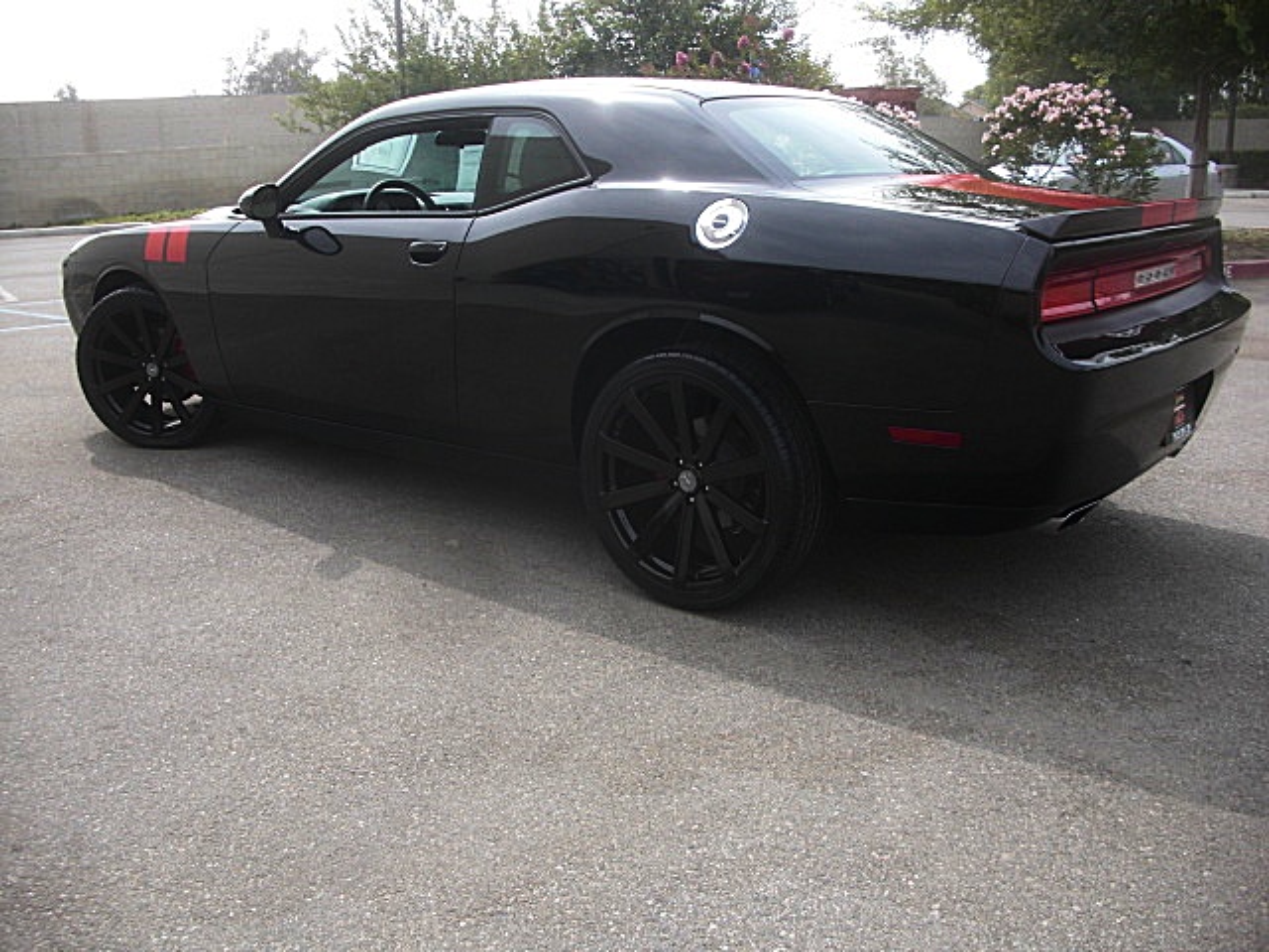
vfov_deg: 39.7
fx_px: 1320
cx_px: 634
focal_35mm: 36
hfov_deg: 51.4
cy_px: 476
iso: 50
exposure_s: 1/400
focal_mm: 6.3
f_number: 2.8
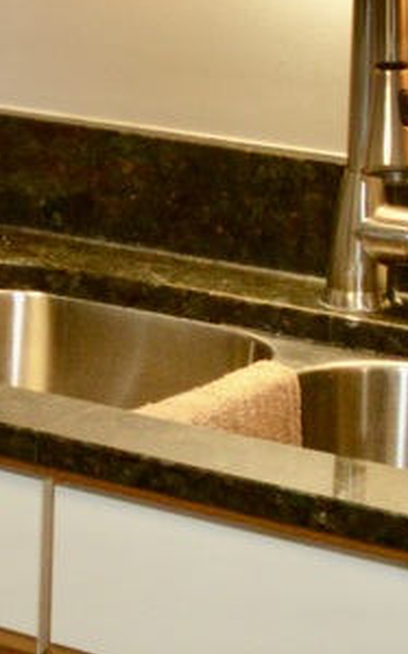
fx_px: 2656
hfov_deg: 7.8
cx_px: -742
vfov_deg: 13.8
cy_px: -17
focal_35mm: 149
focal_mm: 18
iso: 800
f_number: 13
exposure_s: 1/15
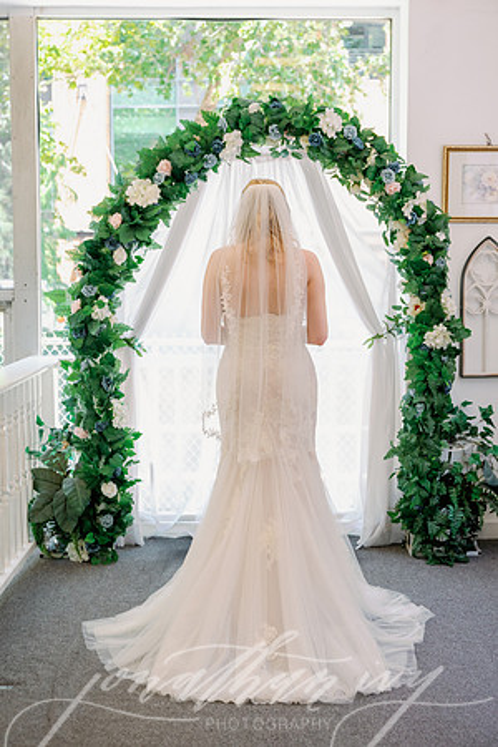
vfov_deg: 36.9
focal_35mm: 54
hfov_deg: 25.1
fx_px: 1120
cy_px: 374
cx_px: 249
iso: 1000
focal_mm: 54
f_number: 4.5
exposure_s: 1/200
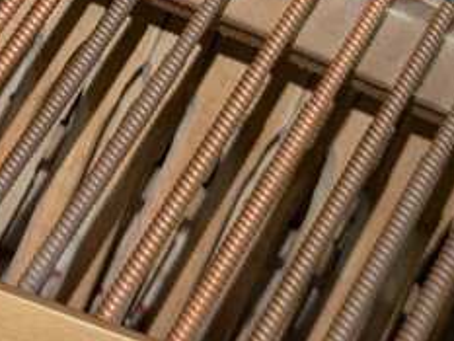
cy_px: -294
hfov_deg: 19.0
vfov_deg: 12.9
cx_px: 126
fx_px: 1352
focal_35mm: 103
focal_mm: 5.43
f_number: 1.89
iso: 169
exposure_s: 1/120
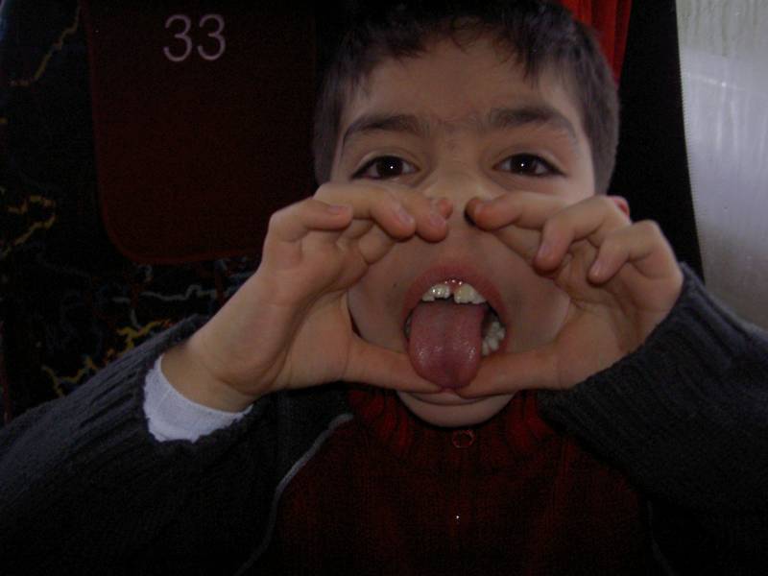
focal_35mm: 39
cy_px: 288
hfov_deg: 47.9
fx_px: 865
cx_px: 384
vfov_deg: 36.8
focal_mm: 8
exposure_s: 1/60
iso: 100
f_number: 2.8
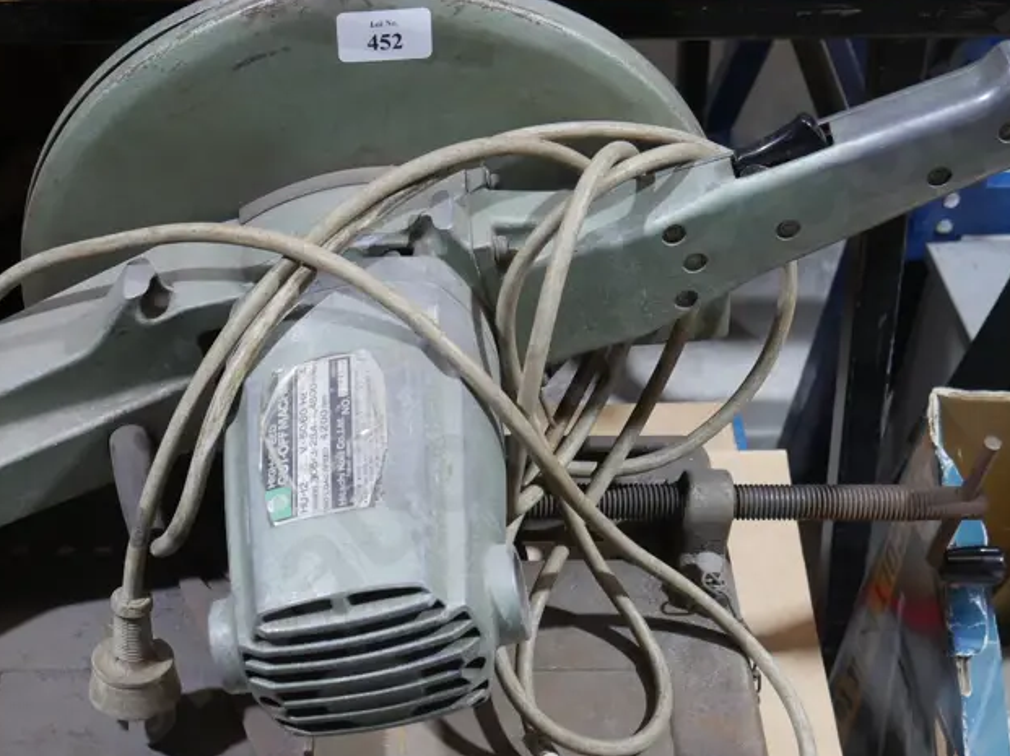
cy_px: 514
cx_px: 395
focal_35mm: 66
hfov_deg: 29.3
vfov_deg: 22.1
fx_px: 1925
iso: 1000
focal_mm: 20
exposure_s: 1/60
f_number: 4.5
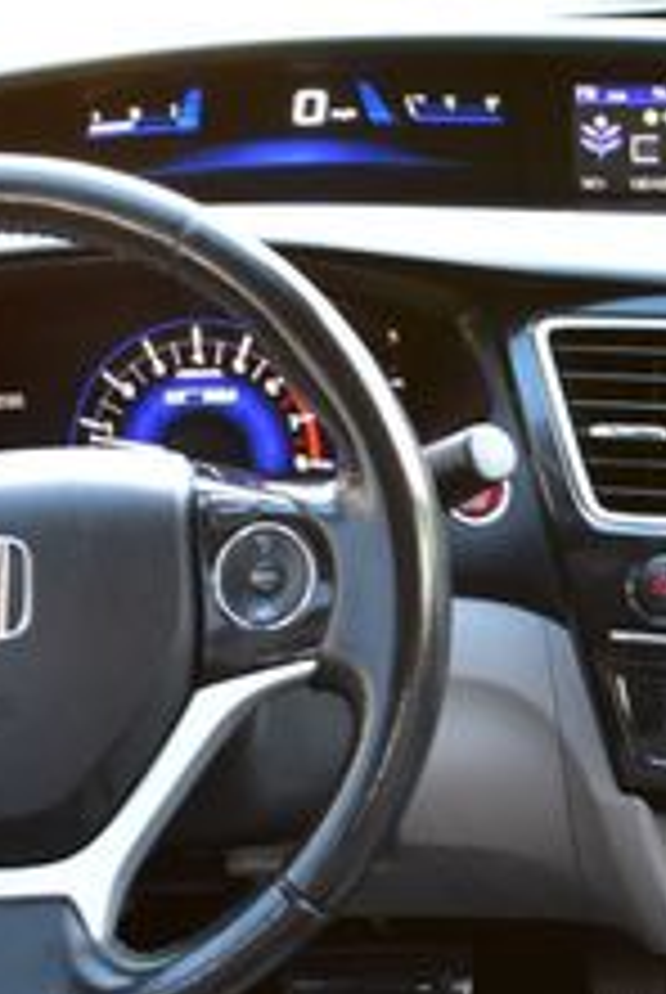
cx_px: 904
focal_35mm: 78
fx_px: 2158
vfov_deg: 25.8
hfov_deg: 16.4
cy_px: 688
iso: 640
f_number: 6.3
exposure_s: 1/15
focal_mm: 18
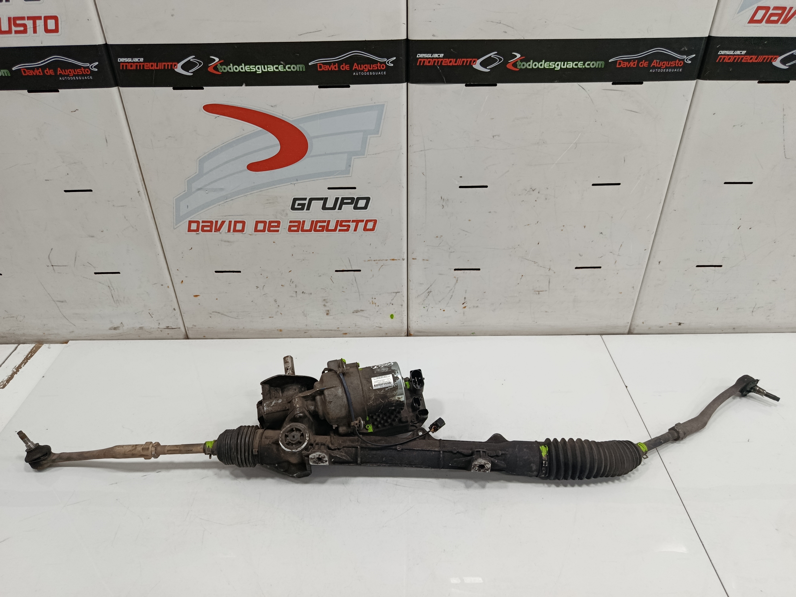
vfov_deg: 56.8
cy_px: 298
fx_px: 552
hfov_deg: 71.6
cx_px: 398
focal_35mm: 24
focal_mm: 5.24
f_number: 1.7
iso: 973
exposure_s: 1/100
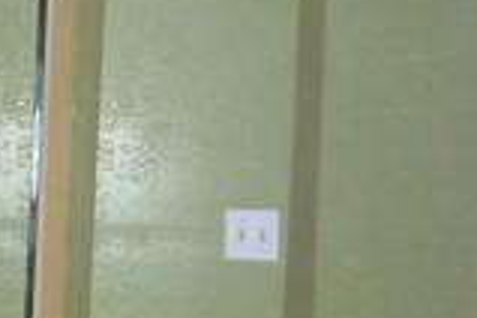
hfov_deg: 13.0
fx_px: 1828
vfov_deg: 9.9
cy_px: 171
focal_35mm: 138
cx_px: -456
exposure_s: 1/30
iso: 320
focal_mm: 5.5
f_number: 2.8
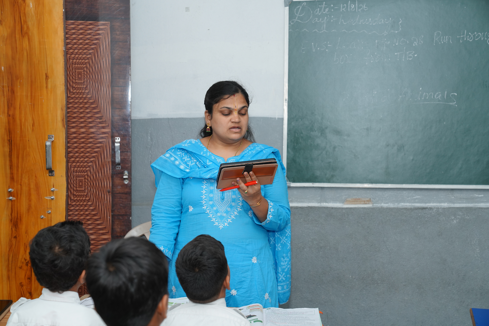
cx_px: 244
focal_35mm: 70
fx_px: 951
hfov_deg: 28.8
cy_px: 163
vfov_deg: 19.5
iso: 640
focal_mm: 70
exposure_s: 1/200
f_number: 5
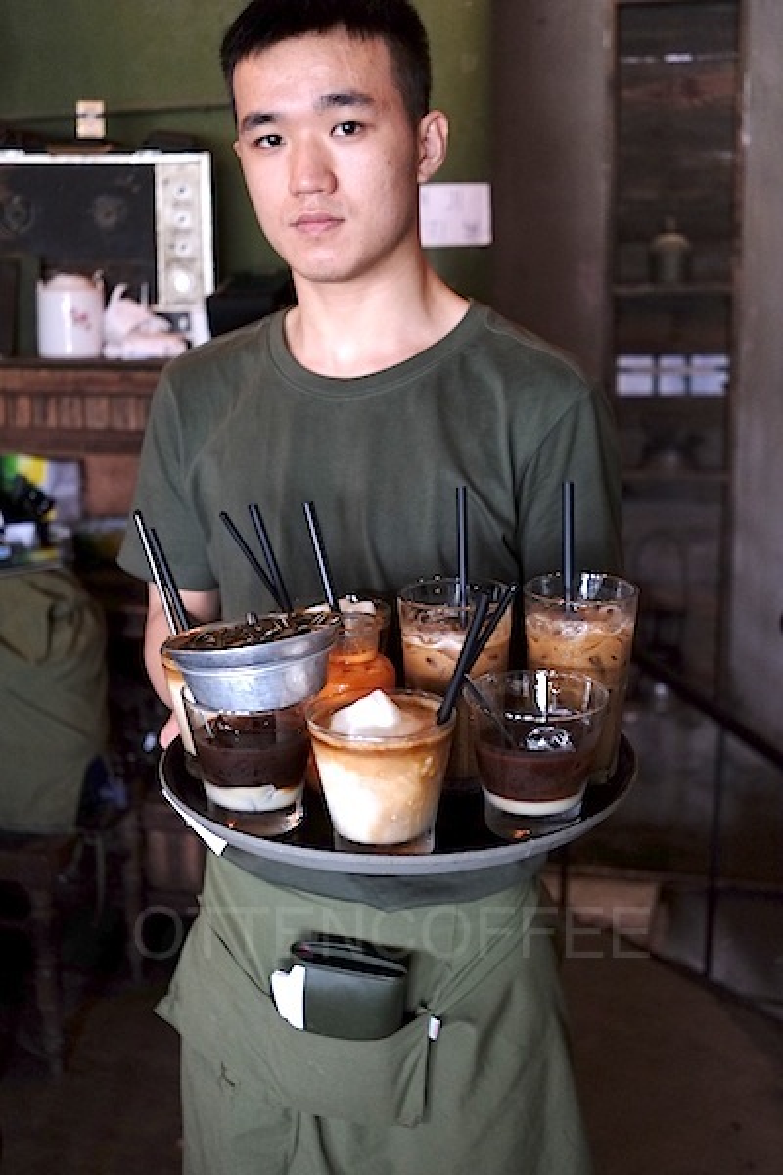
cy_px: 588
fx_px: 1338
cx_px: 392
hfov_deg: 32.6
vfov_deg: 47.4
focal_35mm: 41
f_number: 2.8
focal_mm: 27
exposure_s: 1/60
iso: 1600
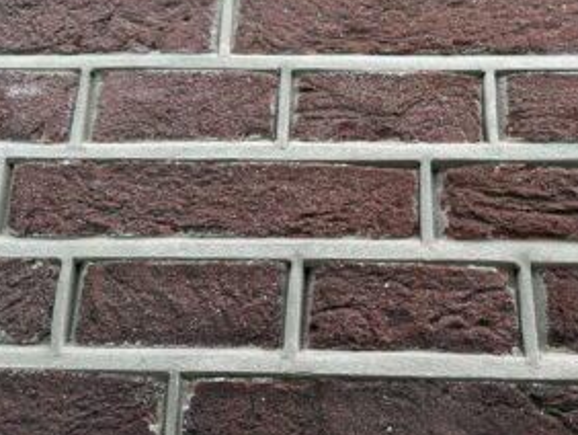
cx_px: 398
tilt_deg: +16.6
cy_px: 148
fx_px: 568
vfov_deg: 41.4
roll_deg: -0.3
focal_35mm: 34
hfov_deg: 52.6
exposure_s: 1/100
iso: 100
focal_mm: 6.86
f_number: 1.78
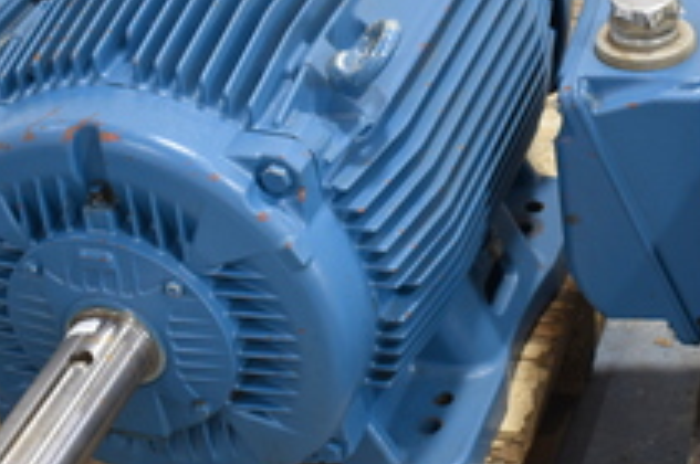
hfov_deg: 21.0
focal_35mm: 96
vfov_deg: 14.1
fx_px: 1867
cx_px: 551
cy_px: 81
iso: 320
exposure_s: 1/40
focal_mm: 27
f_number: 4
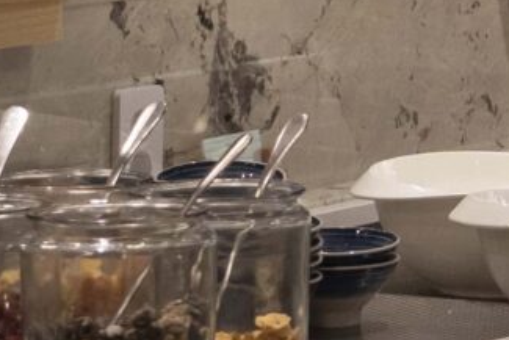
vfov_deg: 3.8
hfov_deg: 5.6
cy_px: -502
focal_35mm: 354
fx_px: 5007
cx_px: 1182
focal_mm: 45
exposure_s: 1/160
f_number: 5.6
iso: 1600
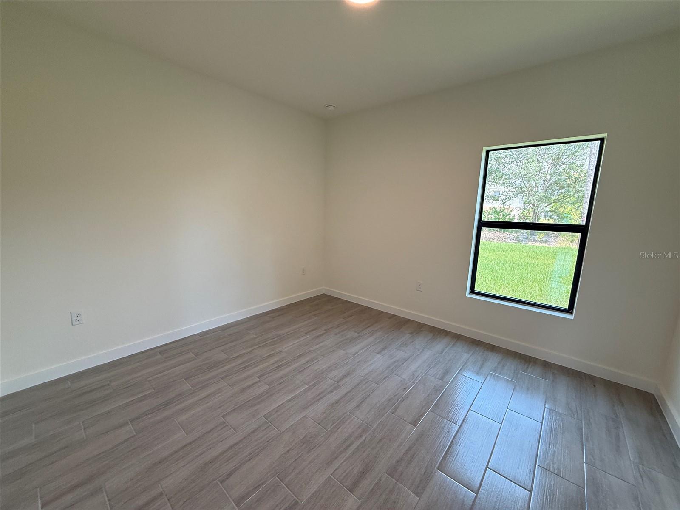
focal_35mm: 14
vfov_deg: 85.7
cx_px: 340
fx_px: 275
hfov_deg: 102.1
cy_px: 255
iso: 160
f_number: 2.2
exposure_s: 1/120
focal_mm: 2.22
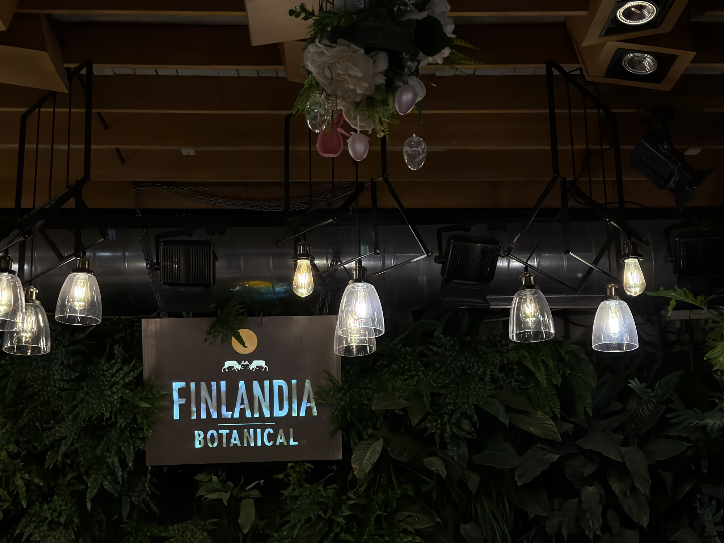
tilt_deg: +16.6
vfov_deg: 30.3
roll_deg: +1.0
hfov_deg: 39.7
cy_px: 272
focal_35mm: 48
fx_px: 1004
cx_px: 362
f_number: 1.78
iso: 800
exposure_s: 1/322
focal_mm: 6.76
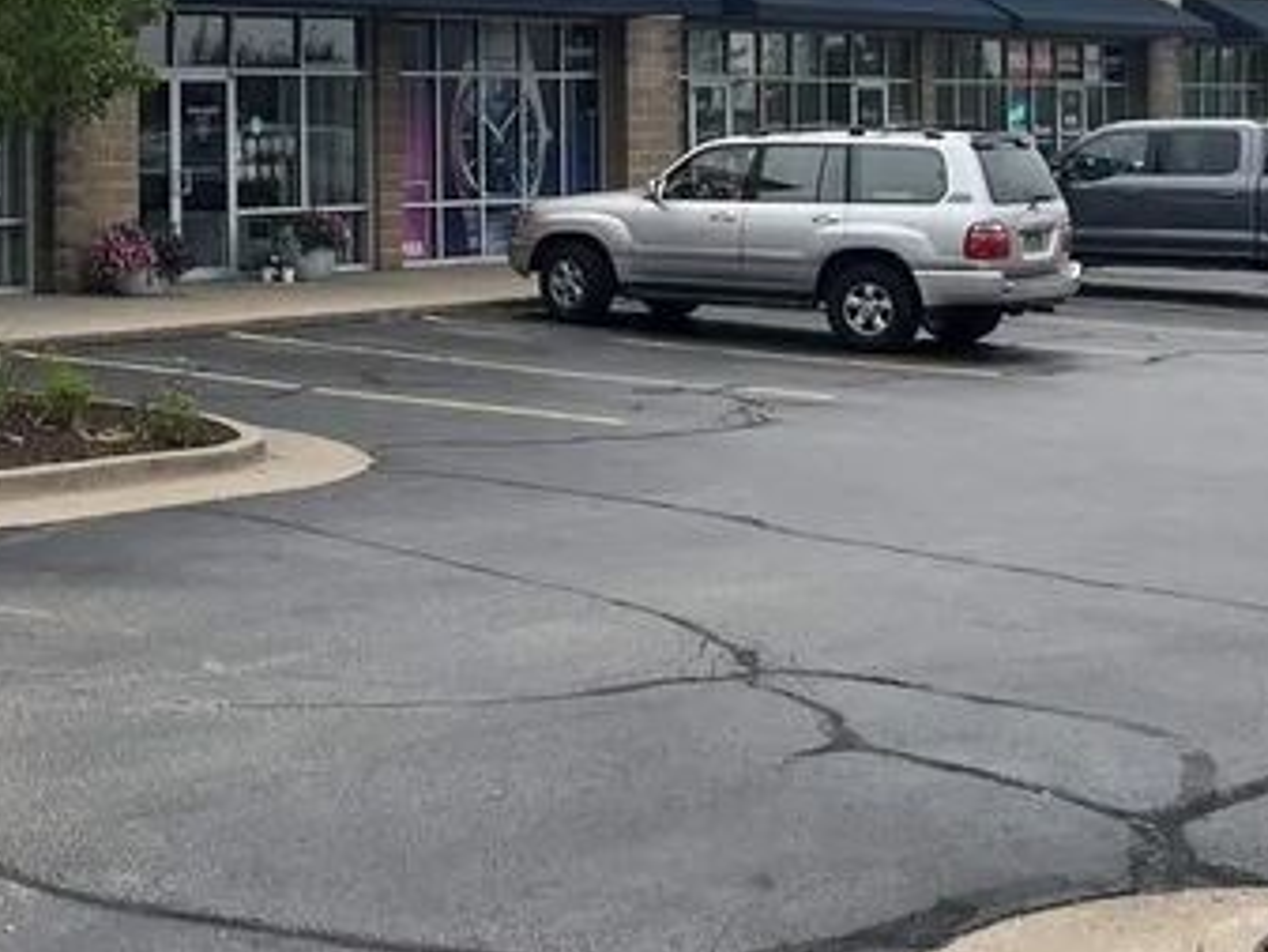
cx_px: -30
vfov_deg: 18.3
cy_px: 30
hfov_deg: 23.6
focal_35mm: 79
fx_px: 2895
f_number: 1.5
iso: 50
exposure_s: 1/3968
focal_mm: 5.7
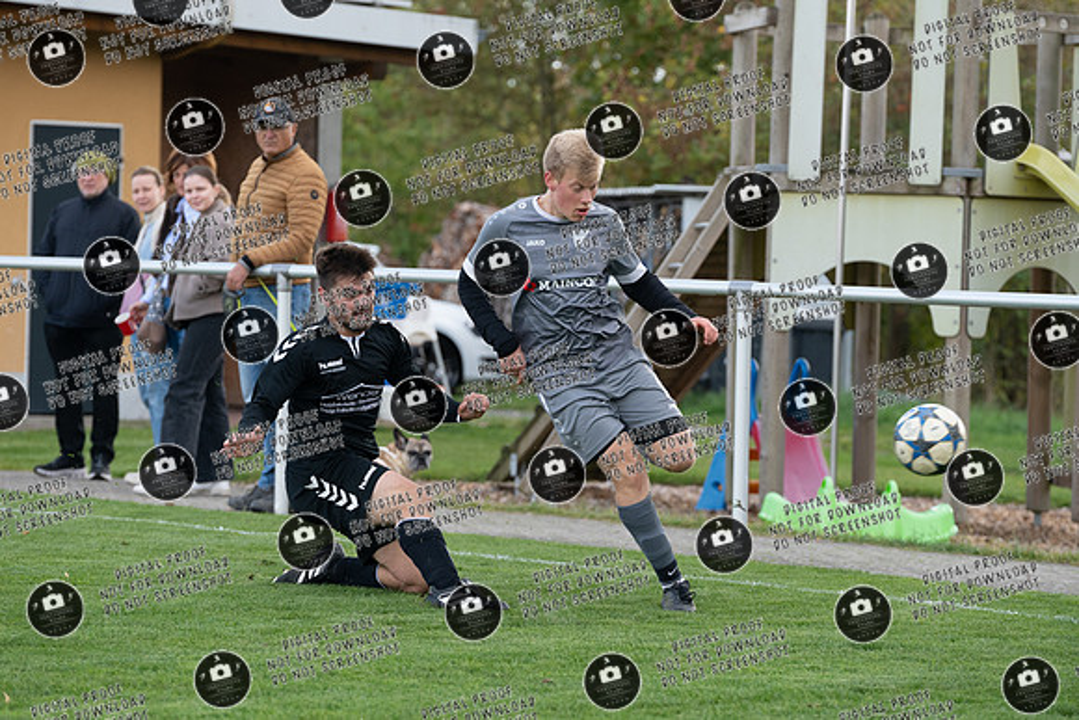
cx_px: 521
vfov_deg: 8.2
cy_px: 330
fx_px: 5024
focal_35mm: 168
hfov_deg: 12.3
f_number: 4
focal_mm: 150
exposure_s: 1/1600
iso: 1000
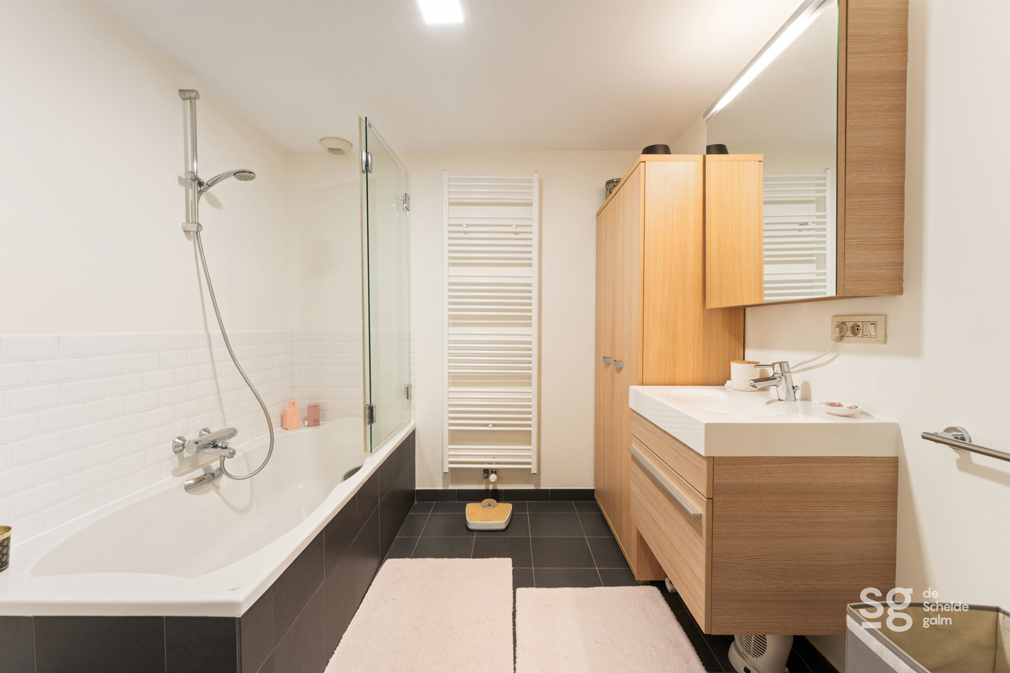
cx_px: 505
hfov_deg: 98.9
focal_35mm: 15
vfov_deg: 75.9
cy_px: 336
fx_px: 432
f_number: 11
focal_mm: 15.4
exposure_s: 2
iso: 250
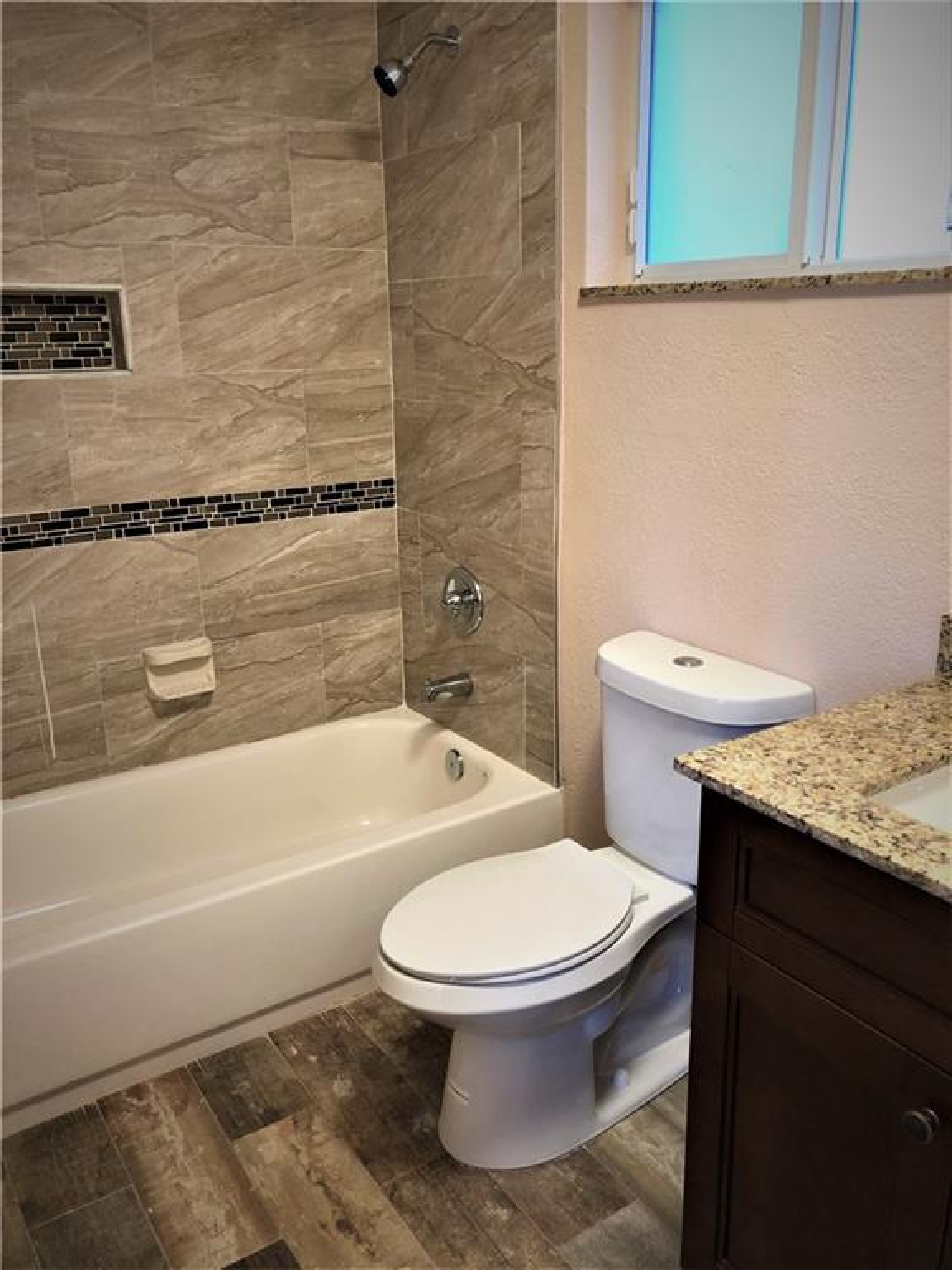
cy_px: 635
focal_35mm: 29
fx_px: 1063
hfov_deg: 48.2
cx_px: 476
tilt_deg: -15.0
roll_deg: +1.5
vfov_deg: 61.7
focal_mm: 3.99
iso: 40
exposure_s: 1/20
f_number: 1.8
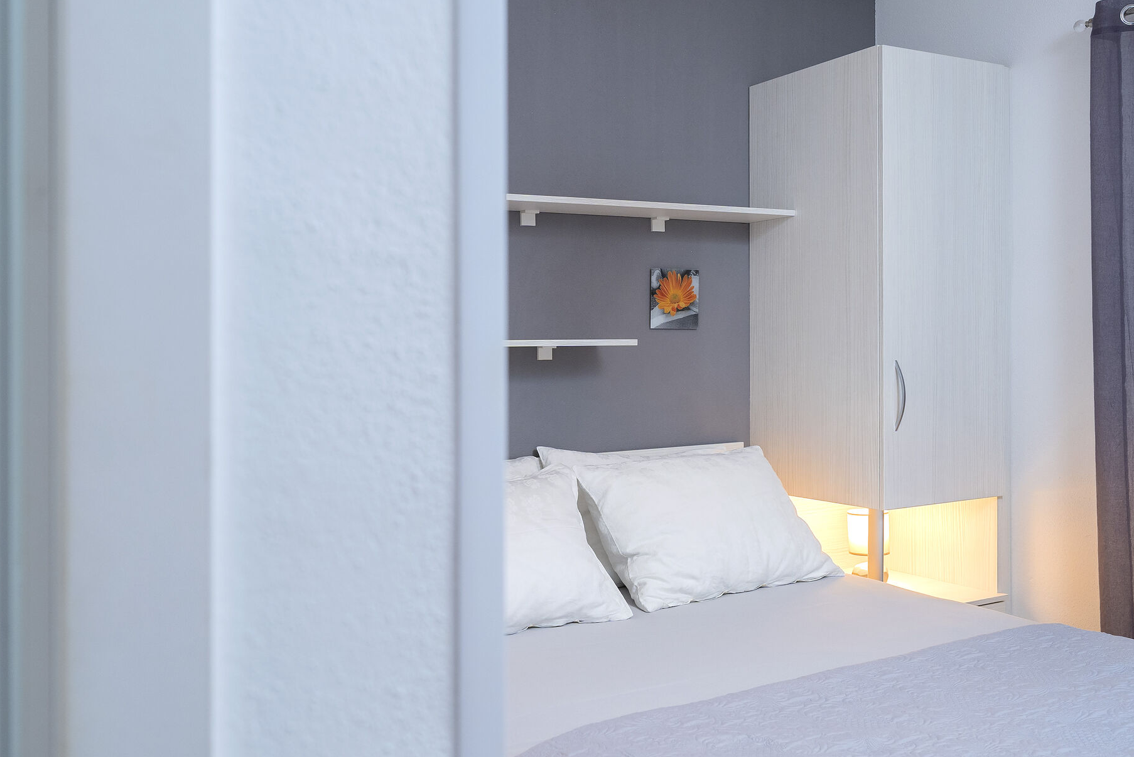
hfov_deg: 60.2
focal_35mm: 31
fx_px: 977
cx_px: 536
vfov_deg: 42.1
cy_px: 299
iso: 640
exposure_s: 1/40
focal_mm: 20
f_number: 4
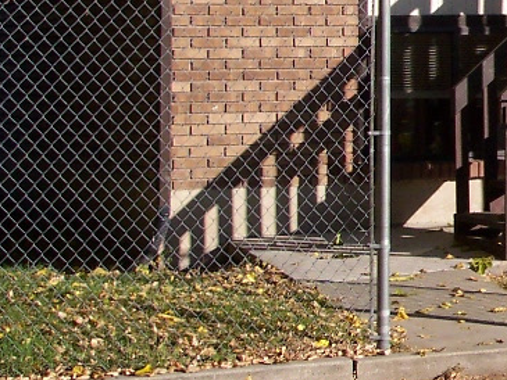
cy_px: -107
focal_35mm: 134
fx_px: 1963
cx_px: 871
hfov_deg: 13.4
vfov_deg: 10.8
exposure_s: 1/500
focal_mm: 8
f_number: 4.8
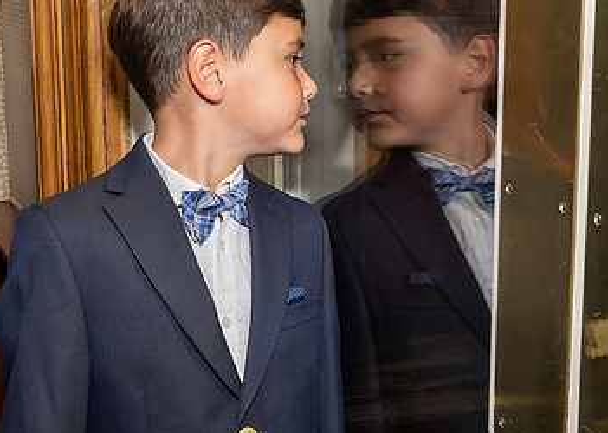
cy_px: 201
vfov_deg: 20.9
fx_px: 1173
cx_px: 399
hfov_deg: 28.9
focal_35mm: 68
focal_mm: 23
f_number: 8
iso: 640
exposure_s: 1/250
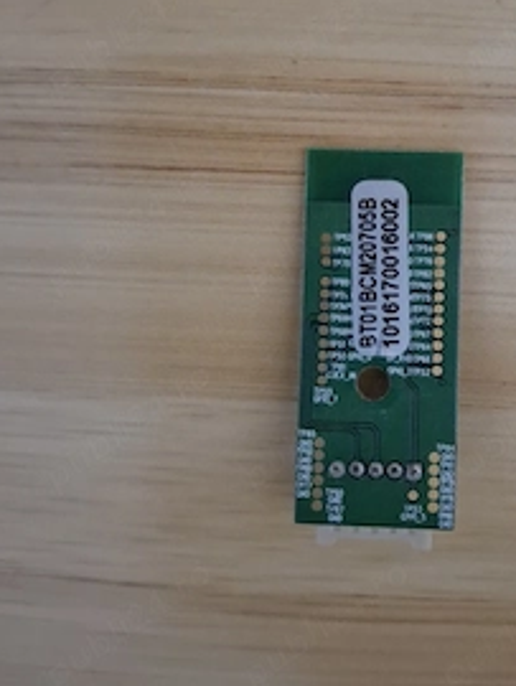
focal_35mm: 37
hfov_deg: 37.9
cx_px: 376
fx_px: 734
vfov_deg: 49.6
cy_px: 259
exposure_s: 1/17
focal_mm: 4.69
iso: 1600
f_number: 1.8
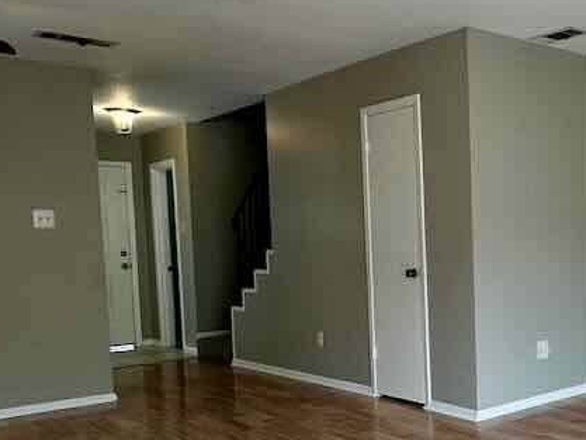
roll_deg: +0.2
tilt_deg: -3.9
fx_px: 728
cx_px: 638
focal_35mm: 43
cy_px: 285
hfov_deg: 37.1
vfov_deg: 33.4
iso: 125
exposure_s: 1/120
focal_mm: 2.22
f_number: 2.2
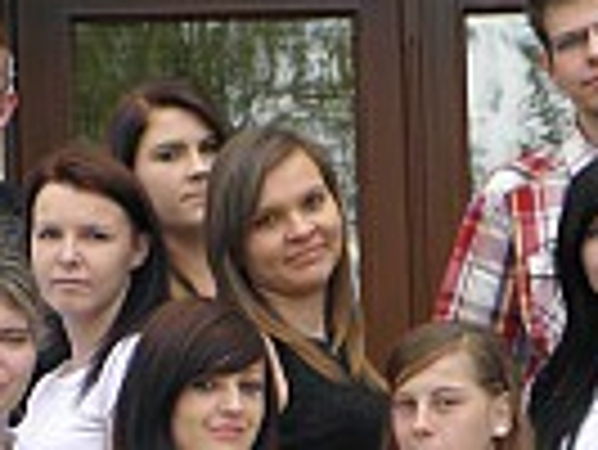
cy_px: 722
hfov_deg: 11.1
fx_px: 3060
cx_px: 135
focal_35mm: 177
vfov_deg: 8.2
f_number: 3.9
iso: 100
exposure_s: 1/100
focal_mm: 8.6
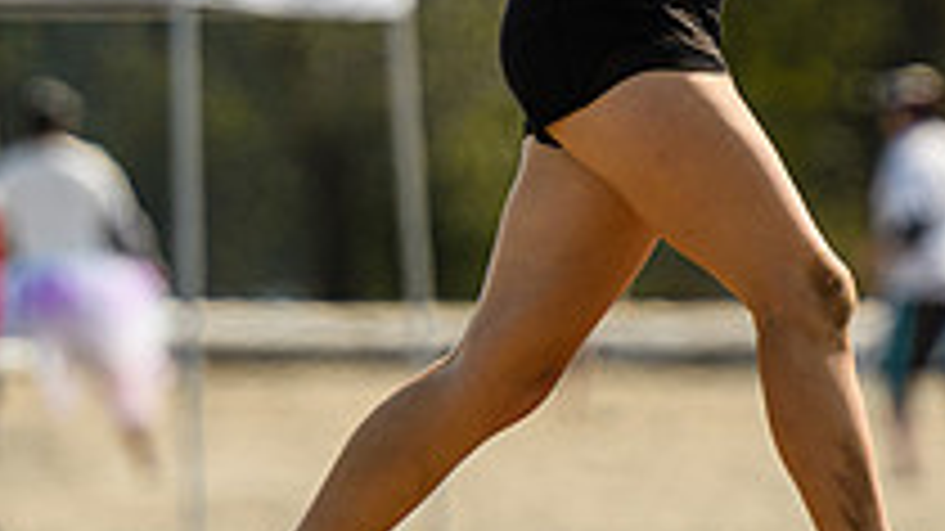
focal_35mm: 867
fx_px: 21719
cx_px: 796
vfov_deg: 1.4
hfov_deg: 2.5
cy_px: -16
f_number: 3.2
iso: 100
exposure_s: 1/1250
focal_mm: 200
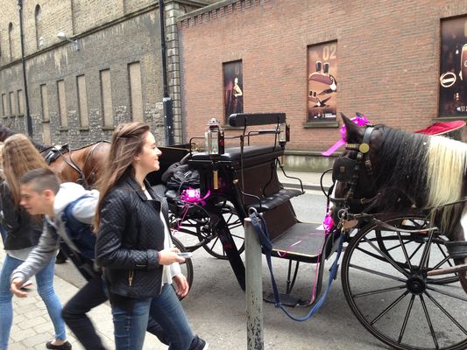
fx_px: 445
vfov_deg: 43.0
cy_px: 175
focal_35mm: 33
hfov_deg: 55.3
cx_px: 234
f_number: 2.4
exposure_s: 1/160
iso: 50
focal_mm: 4.12
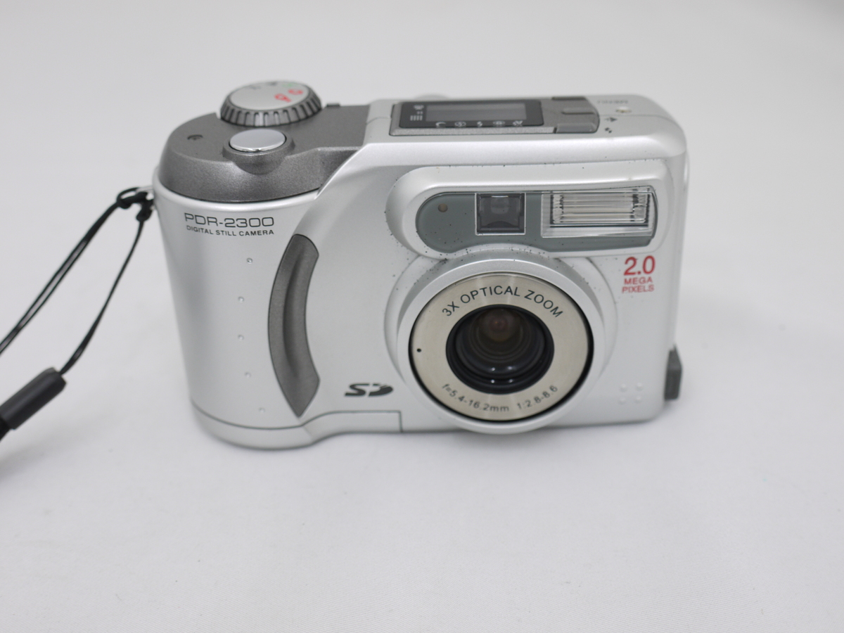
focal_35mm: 48
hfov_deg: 39.7
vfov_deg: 30.3
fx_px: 1170
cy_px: 316
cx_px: 422
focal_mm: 24
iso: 200
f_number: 4.8
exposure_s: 1/30
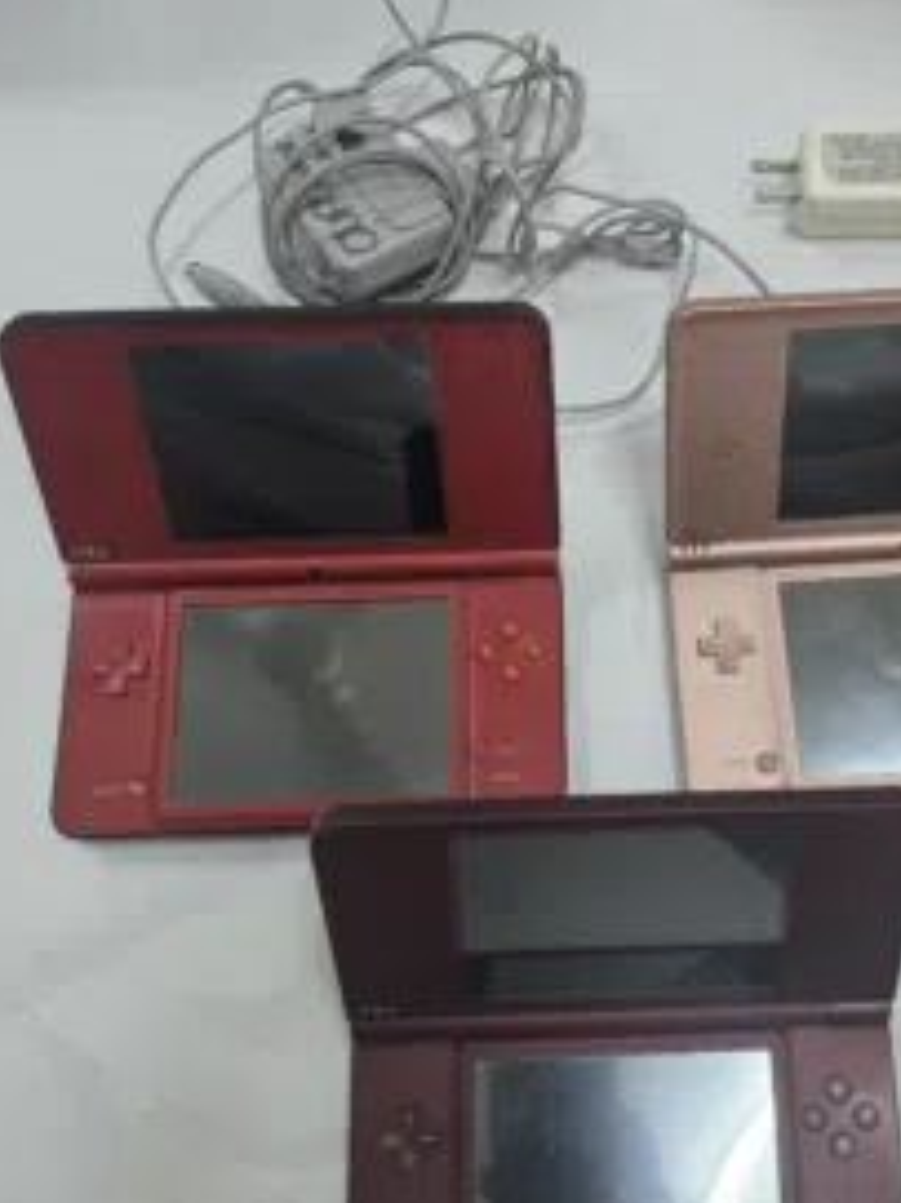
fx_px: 1181
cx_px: 617
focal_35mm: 34
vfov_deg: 54.0
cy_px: 630
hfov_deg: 41.1
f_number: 1.7
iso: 640
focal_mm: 6.3
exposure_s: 1/100
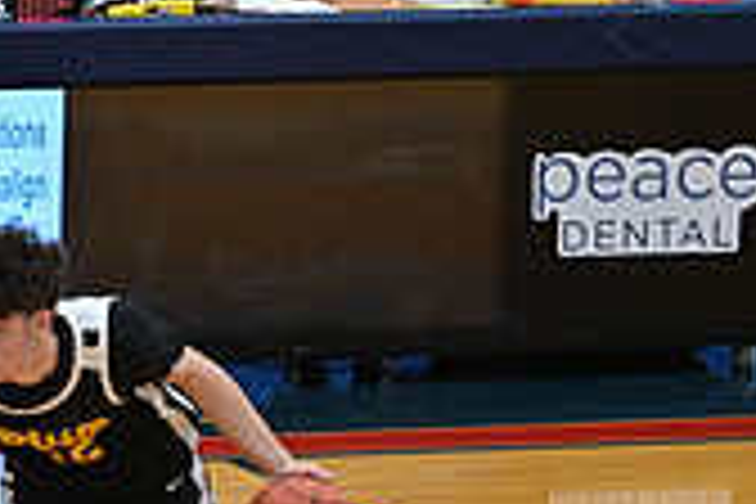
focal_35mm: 621
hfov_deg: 3.3
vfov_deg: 2.2
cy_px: 351
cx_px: -400
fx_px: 13040
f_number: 4
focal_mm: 180
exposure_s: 1/200
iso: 720
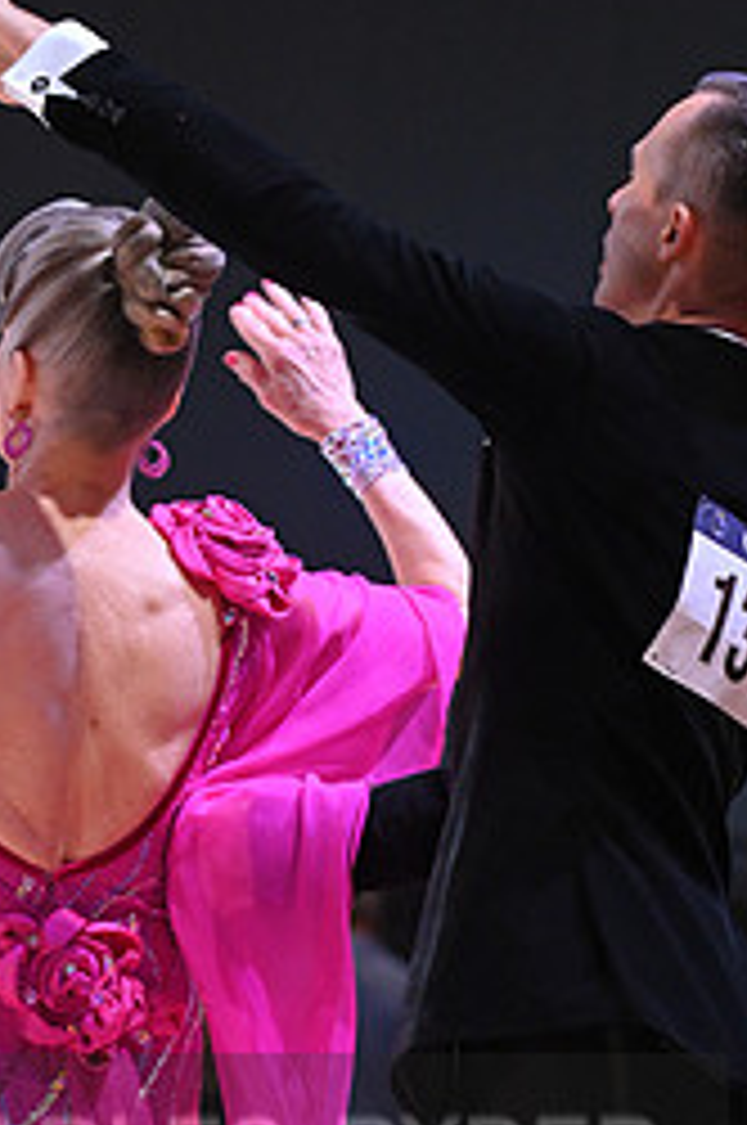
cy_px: 1206
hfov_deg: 4.9
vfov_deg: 7.4
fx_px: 8707
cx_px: 110
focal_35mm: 279
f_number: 4
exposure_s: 1/250
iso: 2000
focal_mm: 120
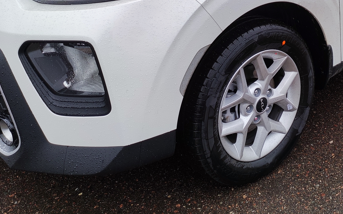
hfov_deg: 50.4
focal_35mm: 38
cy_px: -26
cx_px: 236
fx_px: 355
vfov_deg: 29.9
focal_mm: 4.74
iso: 50
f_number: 1.79
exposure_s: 1/114
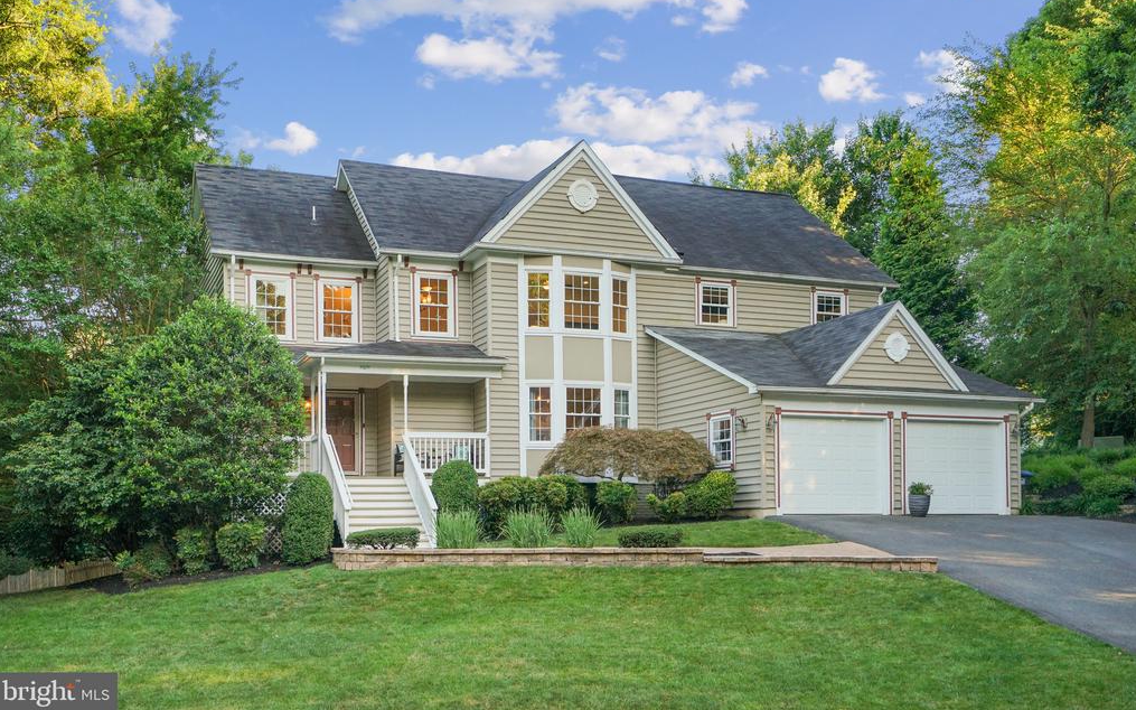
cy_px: 331
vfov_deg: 35.3
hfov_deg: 54.0
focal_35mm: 36
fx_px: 1114
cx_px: 566
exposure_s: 1/160
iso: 640
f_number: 9
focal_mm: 35
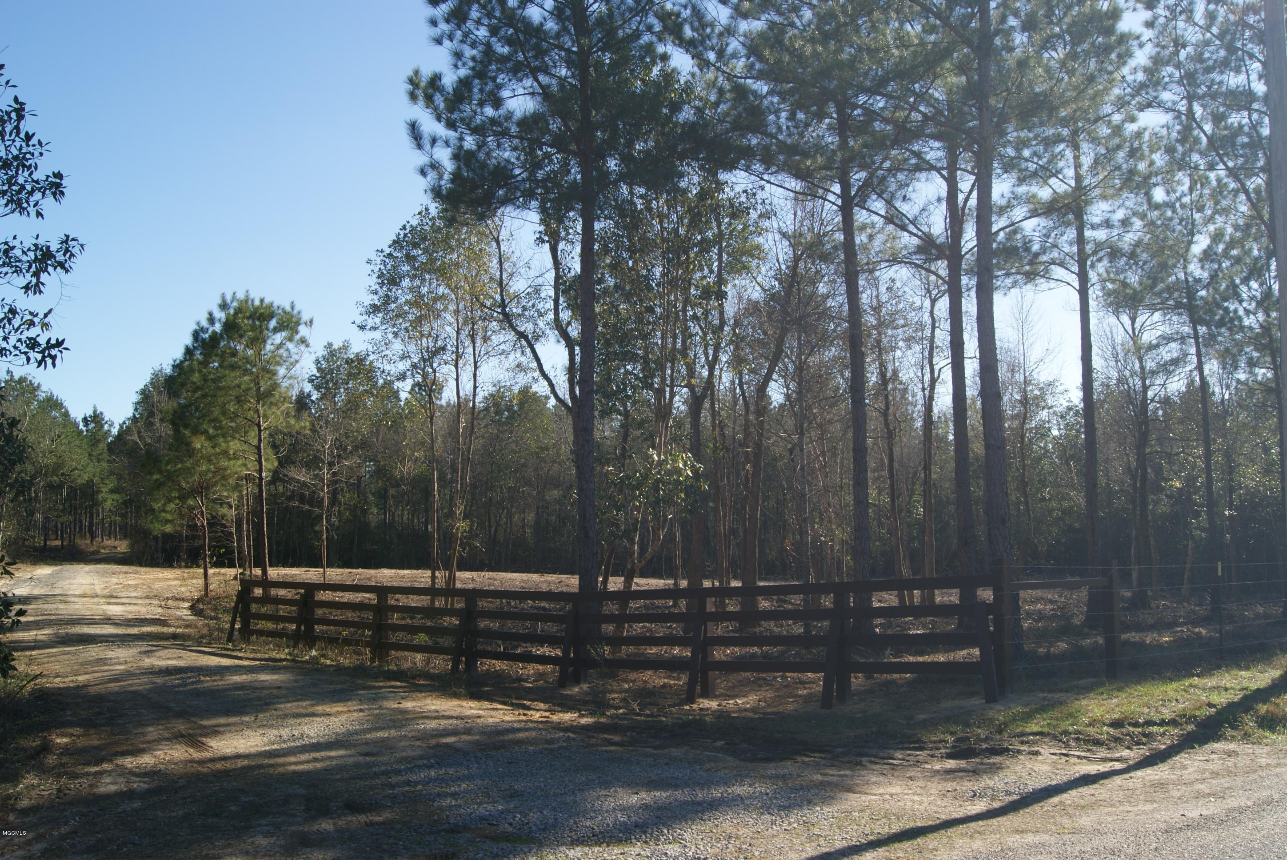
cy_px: 430
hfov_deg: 57.2
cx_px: 644
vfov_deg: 40.0
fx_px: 1181
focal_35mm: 33
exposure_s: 1/80
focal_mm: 22
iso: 100
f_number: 10
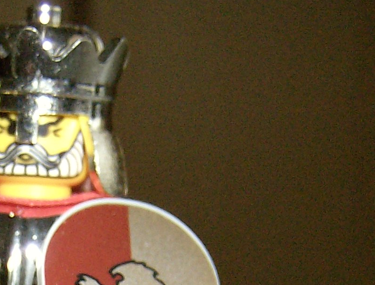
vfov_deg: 11.3
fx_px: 1372
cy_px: 463
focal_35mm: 126
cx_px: 28
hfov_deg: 15.4
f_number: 2.8
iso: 200
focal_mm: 6
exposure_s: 1/60
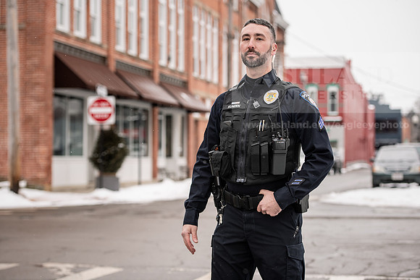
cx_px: 210
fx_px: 992
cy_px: 140
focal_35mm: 85
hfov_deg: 23.9
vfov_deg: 16.1
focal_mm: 85
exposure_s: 1/500
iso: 125
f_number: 3.5
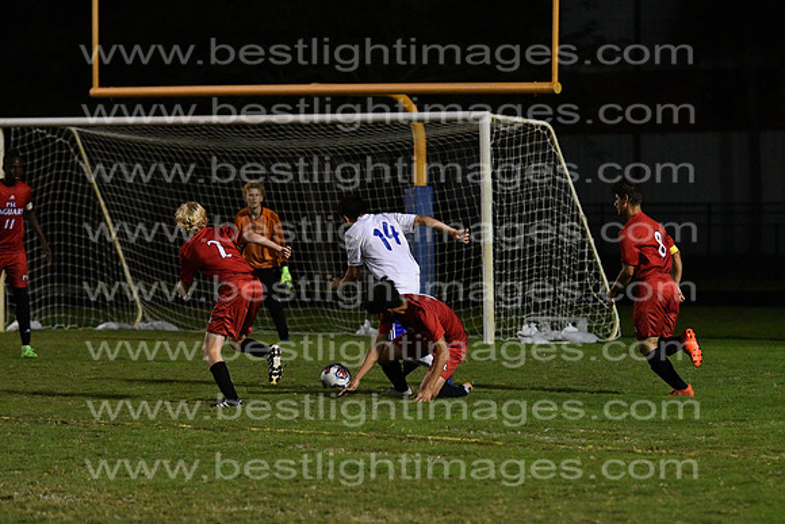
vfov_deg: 7.0
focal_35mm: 195
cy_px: 262
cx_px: 392
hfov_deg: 10.5
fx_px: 4253
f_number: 4
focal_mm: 130
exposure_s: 1/1000
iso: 6400
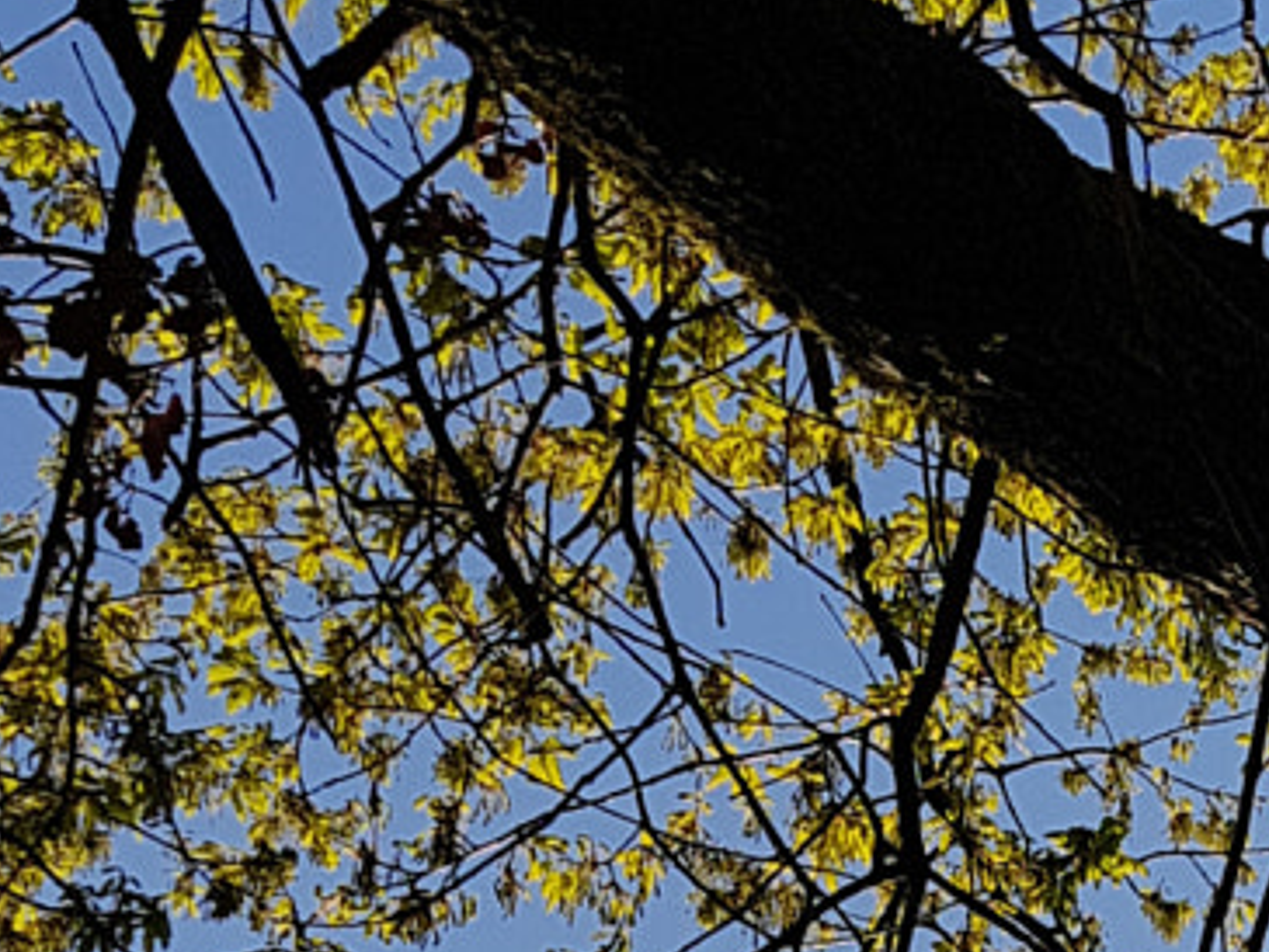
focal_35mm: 114
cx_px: 1540
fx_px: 4181
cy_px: 1696
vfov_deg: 12.0
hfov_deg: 16.5
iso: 40
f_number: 1.7
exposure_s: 1/5296
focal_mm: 4.2
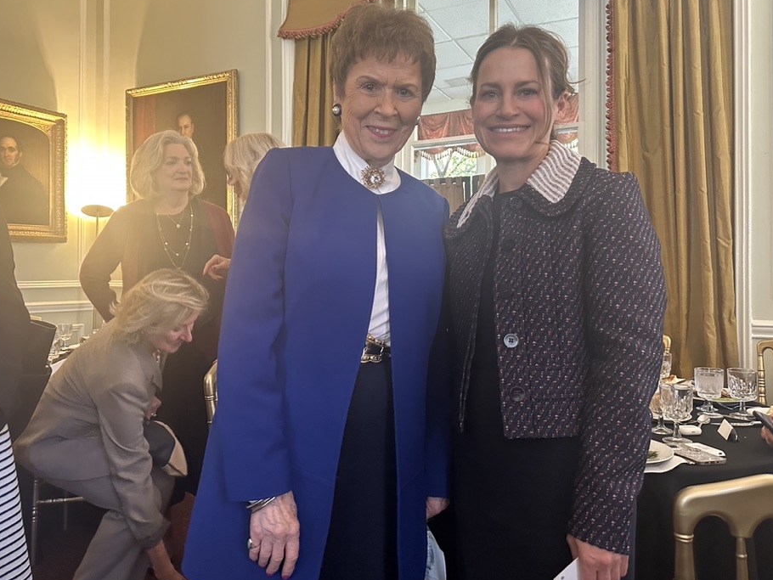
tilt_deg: +1.0
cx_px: 368
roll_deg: -0.7
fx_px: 603
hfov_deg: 65.3
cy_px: 259
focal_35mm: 27
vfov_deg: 51.3
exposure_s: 1/60
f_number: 1.78
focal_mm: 6.86
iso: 640
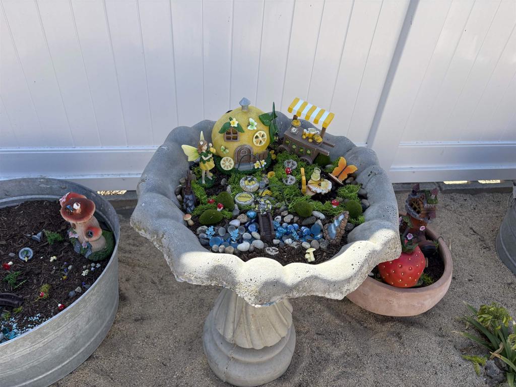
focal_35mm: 26
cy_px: 194
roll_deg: -5.2
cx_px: 258
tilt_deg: -40.9
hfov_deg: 67.3
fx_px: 388
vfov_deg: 53.1
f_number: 1.6
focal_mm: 5.96
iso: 50
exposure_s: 1/1099
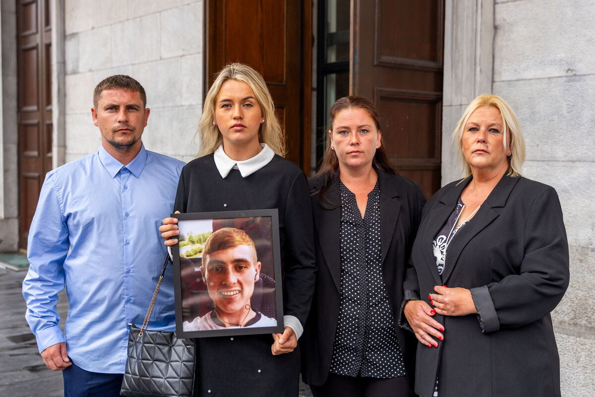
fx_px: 651
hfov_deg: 49.1
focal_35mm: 39
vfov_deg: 33.9
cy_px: 198
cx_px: 298
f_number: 3.5
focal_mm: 39.4
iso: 320
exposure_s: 1/200
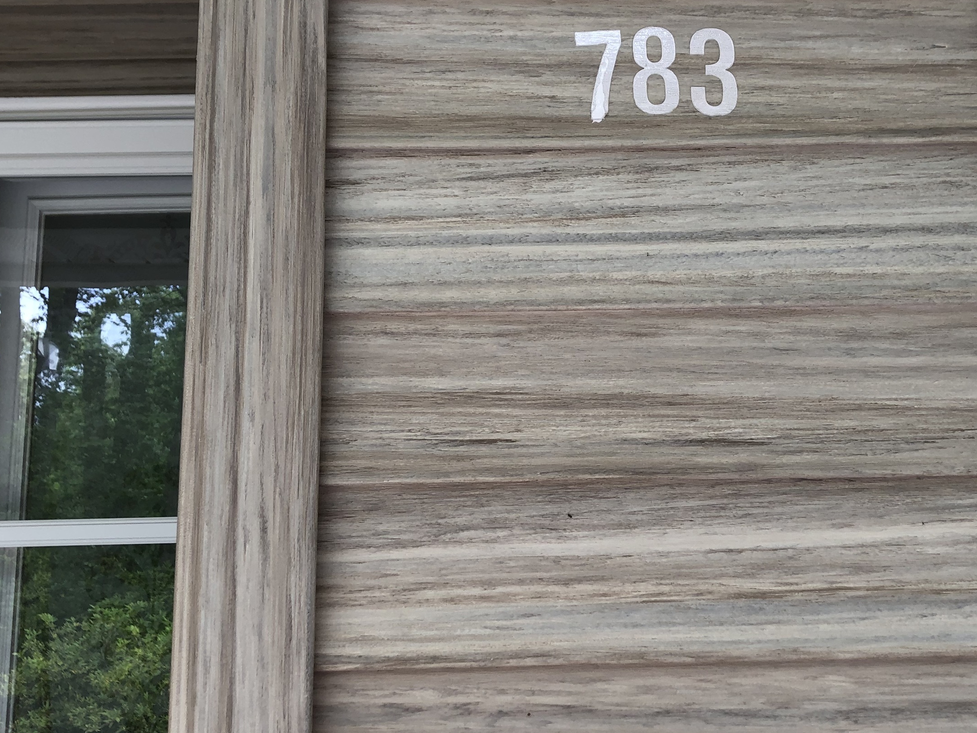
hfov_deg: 46.6
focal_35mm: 40
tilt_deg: +10.1
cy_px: 343
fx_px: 1129
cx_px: 570
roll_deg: +0.3
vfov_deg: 36.0
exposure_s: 1/120
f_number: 1.8
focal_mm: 3.99
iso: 32
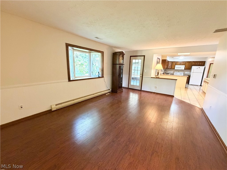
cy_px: 85
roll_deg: -1.8
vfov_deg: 85.7
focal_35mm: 14
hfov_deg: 102.1
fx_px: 92
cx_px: 114
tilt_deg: -12.1
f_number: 2.2
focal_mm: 2.22
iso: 500
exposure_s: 1/60
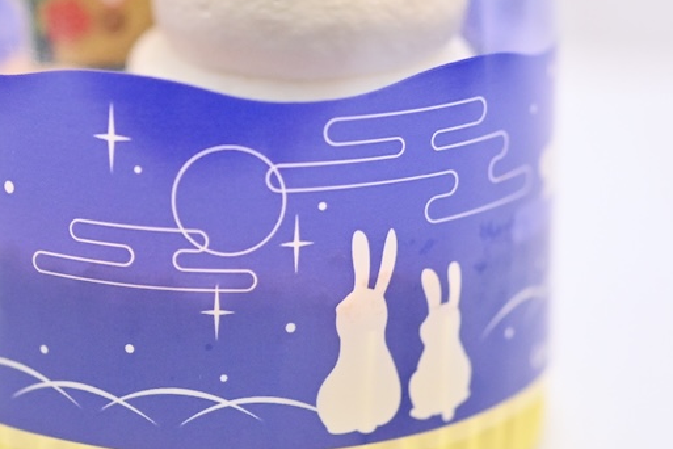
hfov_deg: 17.5
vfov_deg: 11.7
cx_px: 256
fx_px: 2187
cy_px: 90
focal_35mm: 117
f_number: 3.5
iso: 6400
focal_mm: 60
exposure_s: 1/1000
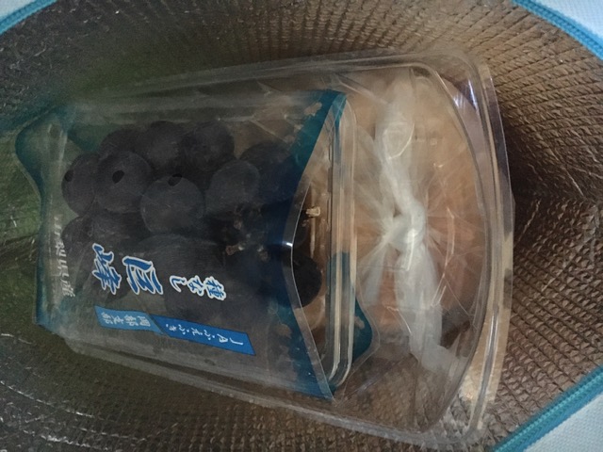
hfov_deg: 61.7
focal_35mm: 29
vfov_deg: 48.2
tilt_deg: -81.2
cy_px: 226
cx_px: 302
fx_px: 505
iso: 1600
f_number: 2.2
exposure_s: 1/15
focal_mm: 4.15
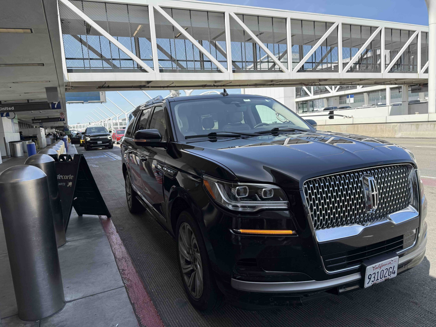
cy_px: 164
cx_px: 218
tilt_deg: -7.1
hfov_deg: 71.6
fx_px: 302
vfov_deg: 56.8
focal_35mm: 24
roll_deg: +3.4
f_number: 1.78
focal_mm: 6.76
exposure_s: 1/2169
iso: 80
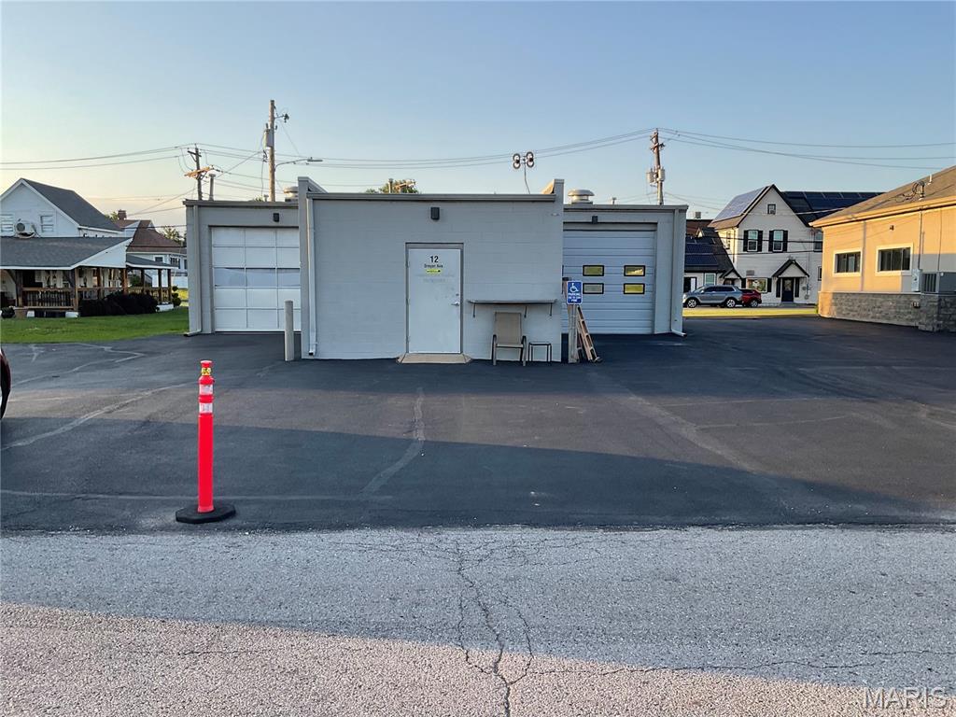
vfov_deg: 48.2
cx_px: 478
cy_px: 358
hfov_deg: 61.7
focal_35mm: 29
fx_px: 801
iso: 16
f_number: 1.8
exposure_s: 1/534
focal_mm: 3
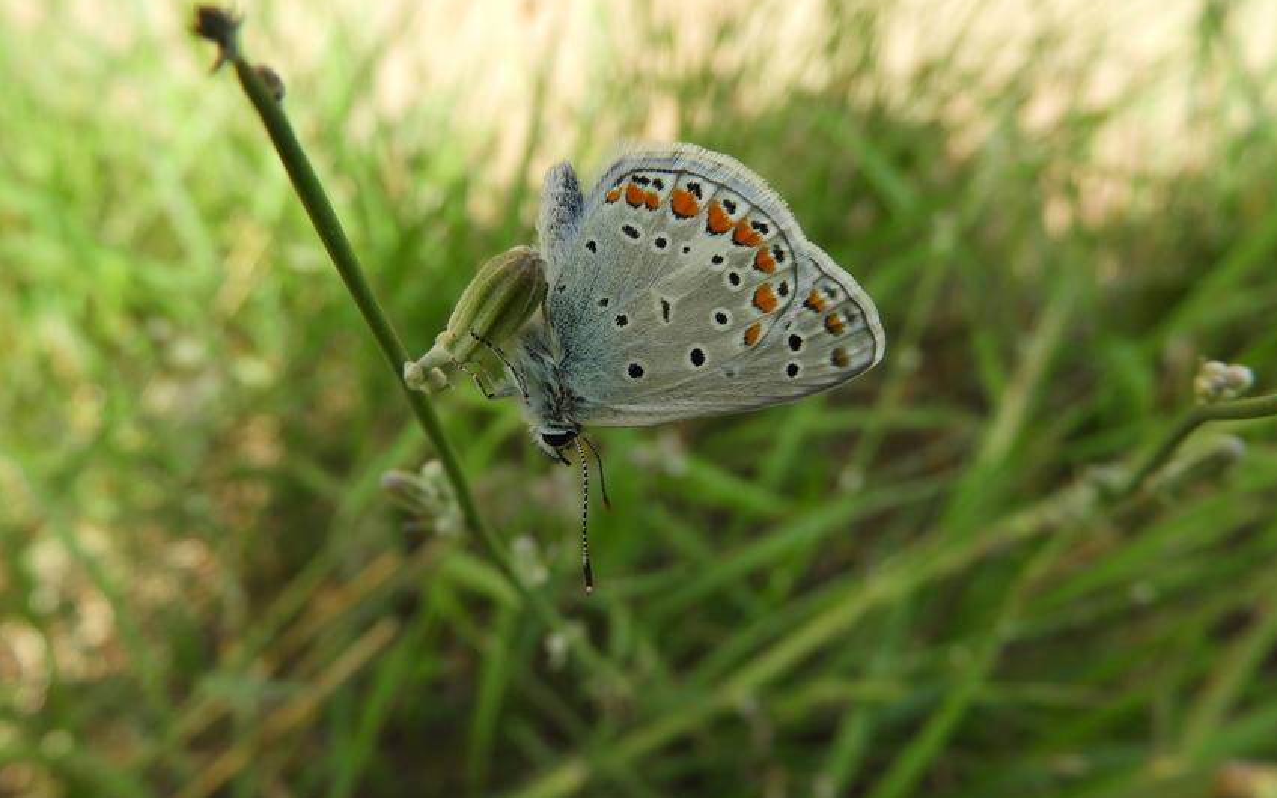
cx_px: 641
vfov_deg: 39.3
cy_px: 324
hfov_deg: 59.7
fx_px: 1114
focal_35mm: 32
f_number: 3.5
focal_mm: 5.4
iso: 100
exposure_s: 1/500
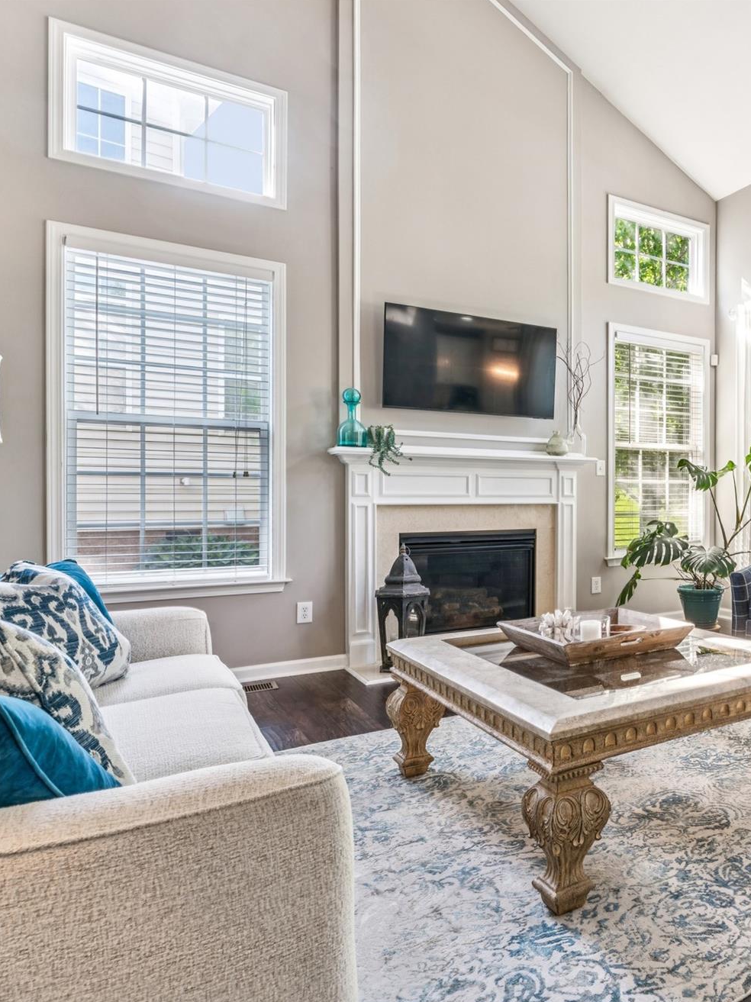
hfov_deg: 46.4
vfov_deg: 70.3
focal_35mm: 25
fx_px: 712
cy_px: 516
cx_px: 755
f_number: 13
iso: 100
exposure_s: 1/2.5
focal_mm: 16.4
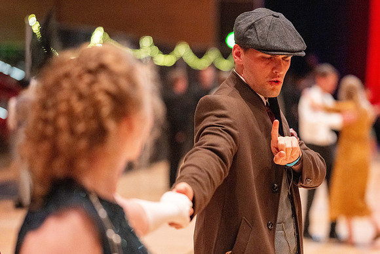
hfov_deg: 18.5
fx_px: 1163
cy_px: 148
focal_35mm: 110
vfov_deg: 12.4
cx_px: 246
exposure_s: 1/160
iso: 10000
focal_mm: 85
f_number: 1.8
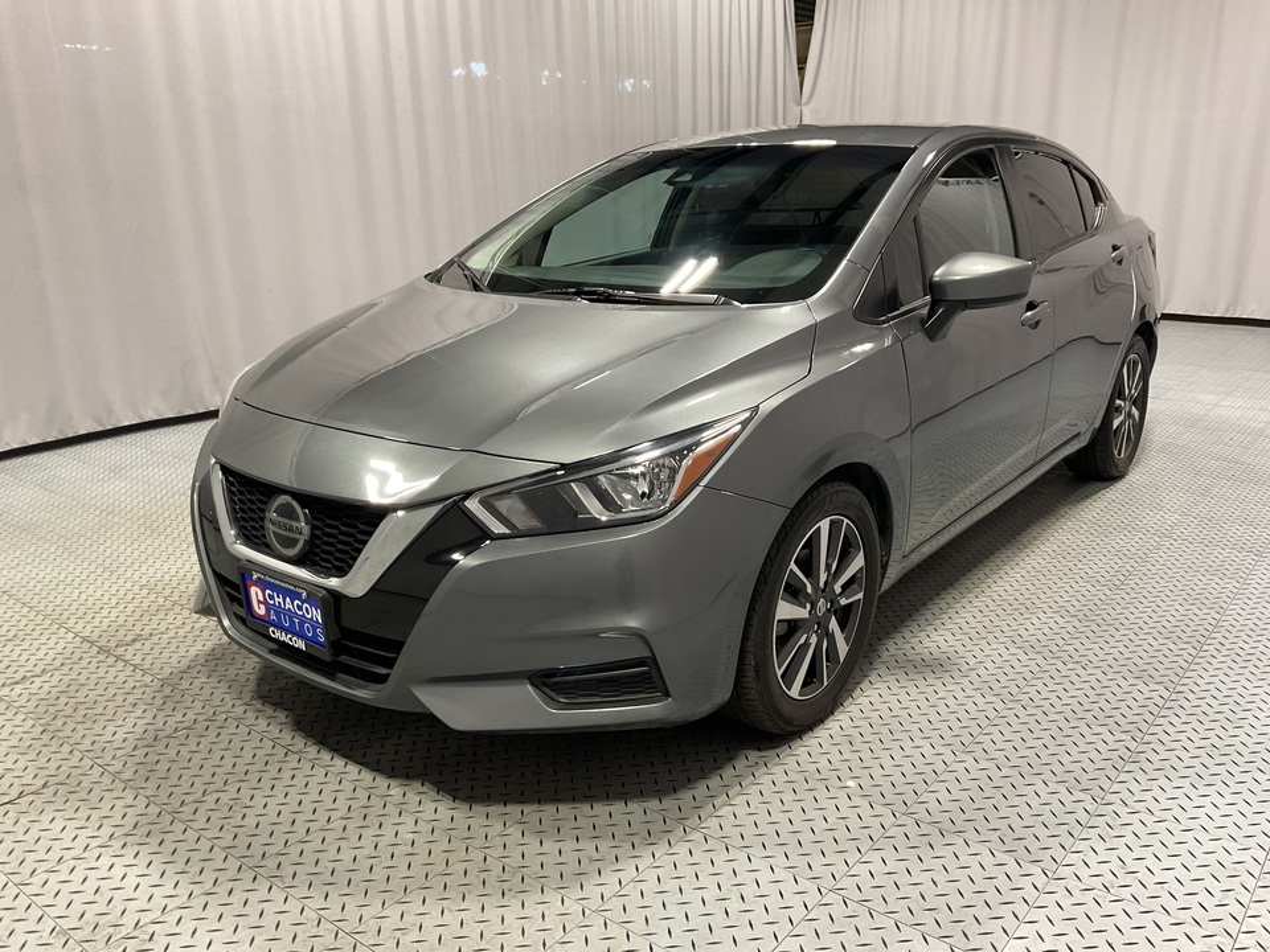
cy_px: 476
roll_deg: +0.2
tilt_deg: -13.4
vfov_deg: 48.2
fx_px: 1064
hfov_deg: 61.7
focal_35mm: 29
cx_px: 635
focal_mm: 3
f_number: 1.8
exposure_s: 1/60
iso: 80
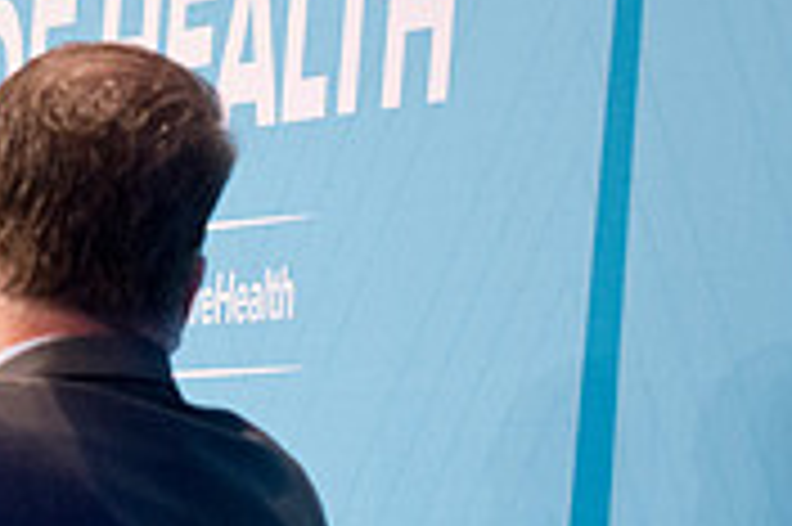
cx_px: -50
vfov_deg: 4.1
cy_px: 76
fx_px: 7385
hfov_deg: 6.1
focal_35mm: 336
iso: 2500
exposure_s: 1/80
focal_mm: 102
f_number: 4
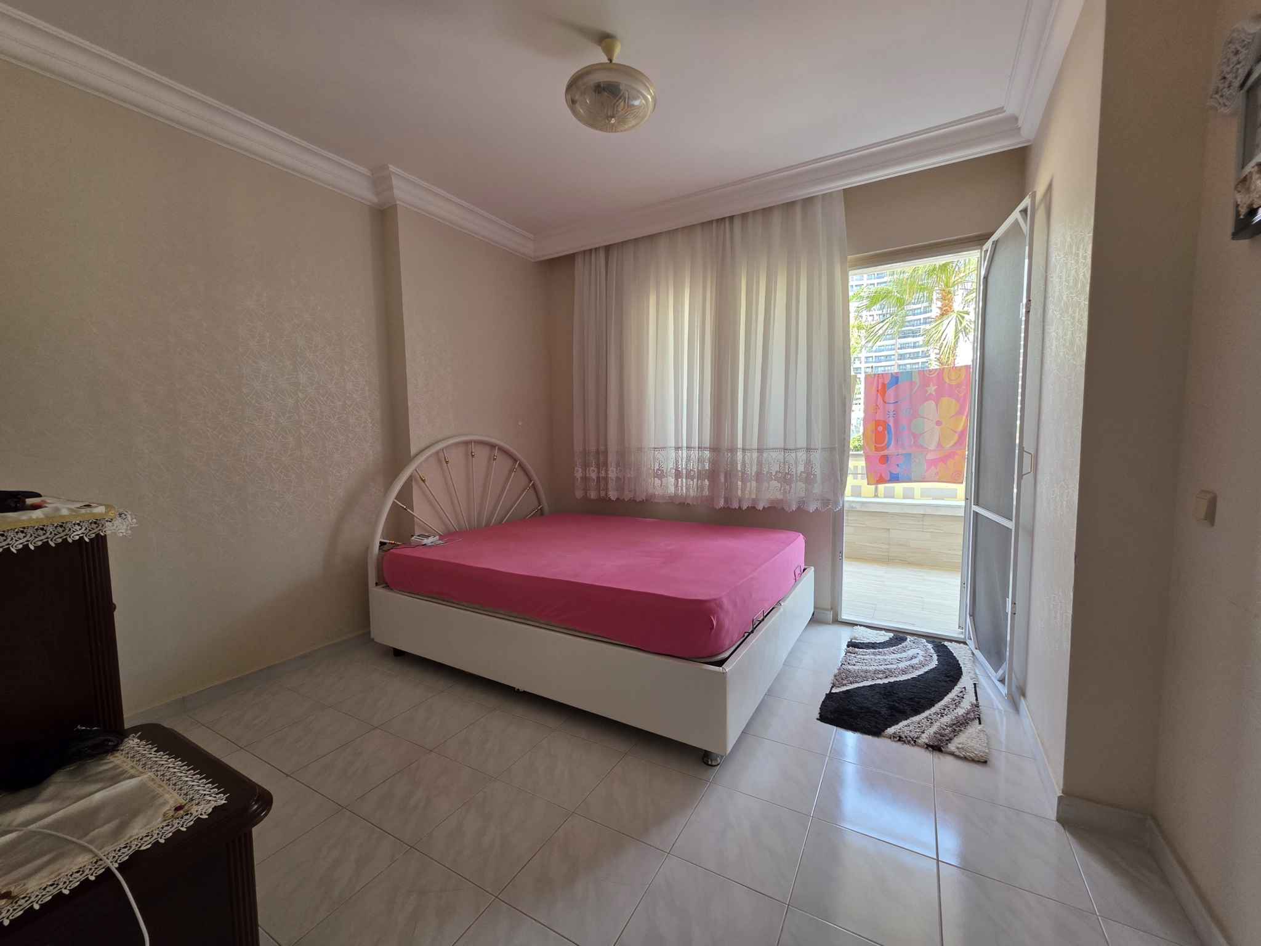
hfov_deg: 106.2
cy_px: 473
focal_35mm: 13
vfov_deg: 89.9
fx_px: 474
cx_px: 630
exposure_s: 1/120
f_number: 1.9
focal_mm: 2.2
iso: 100
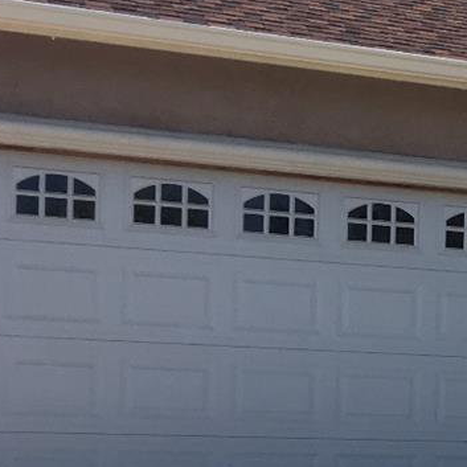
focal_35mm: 109
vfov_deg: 15.7
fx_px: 1664
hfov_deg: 13.7
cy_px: 454
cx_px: 930
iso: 25
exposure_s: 1/1148
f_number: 2.2
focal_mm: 4.15
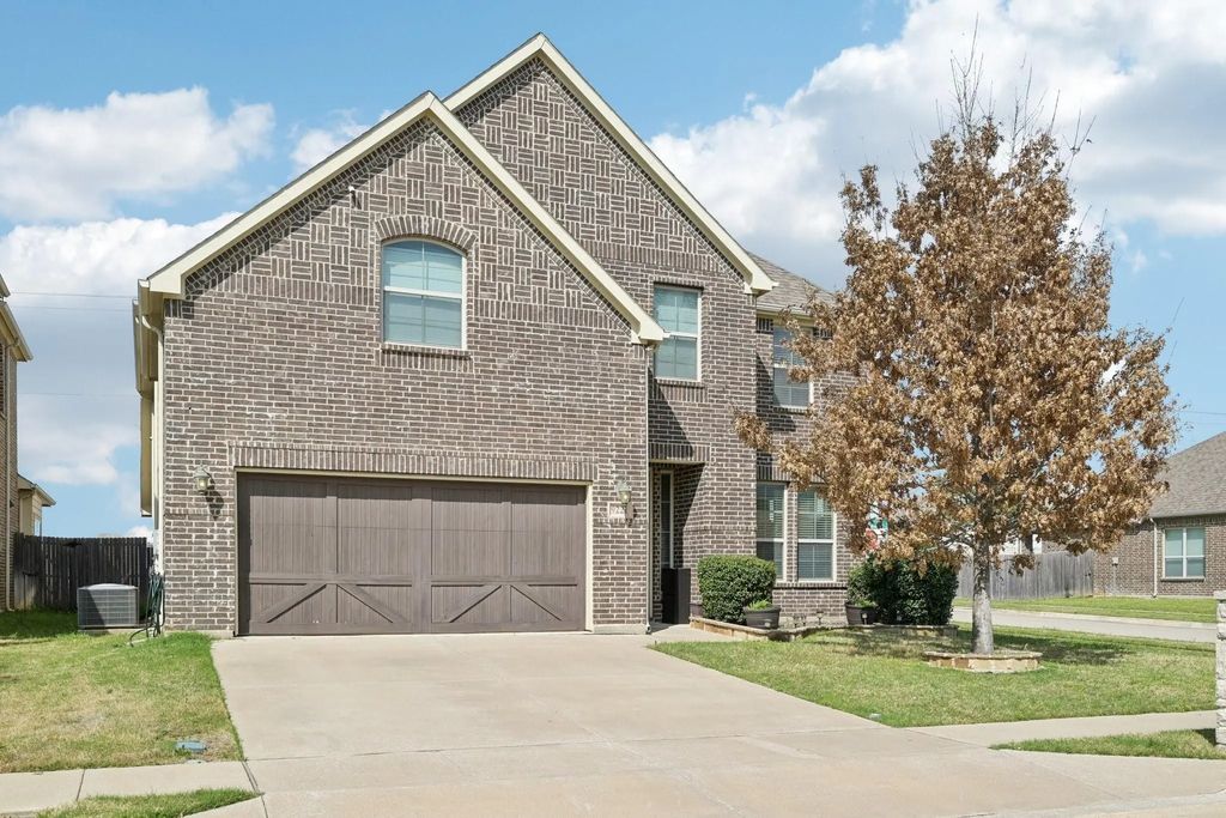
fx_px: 1022
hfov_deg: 61.9
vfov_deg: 43.6
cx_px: 613
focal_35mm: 30
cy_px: 409
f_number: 8
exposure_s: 1/1600
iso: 400
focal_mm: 30
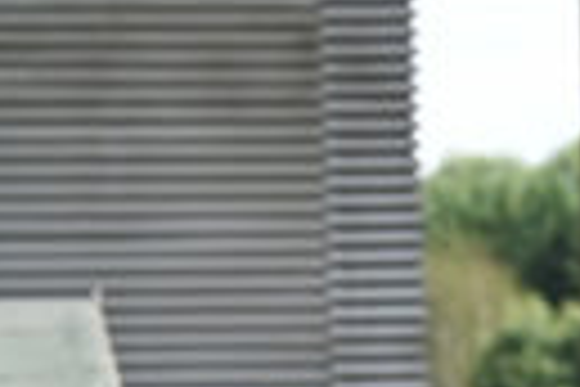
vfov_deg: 2.7
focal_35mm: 500
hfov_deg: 4.0
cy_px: 886
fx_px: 8055
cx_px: 1524
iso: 400
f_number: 5
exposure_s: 1/1000
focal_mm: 86
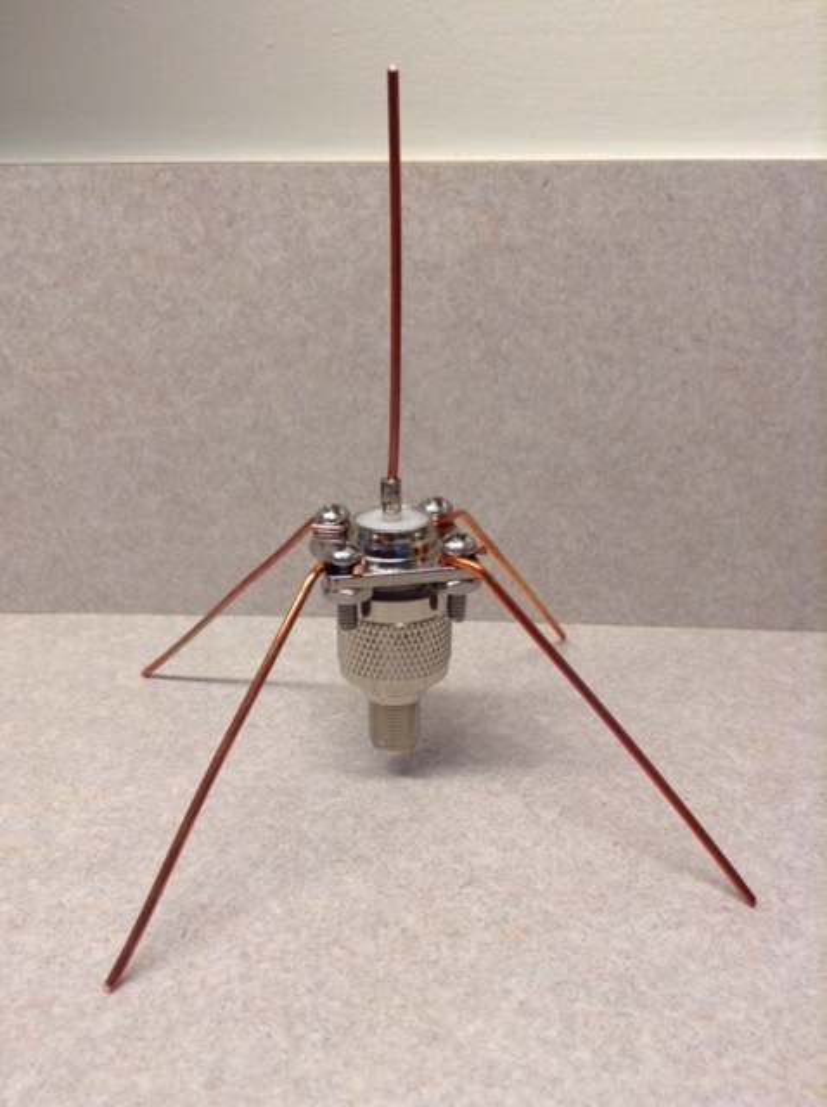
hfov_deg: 42.8
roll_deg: -1.6
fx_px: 1054
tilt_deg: -24.0
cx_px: 414
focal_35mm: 33
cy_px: 554
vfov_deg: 55.4
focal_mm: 3.3
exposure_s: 1/24
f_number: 2.4
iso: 100
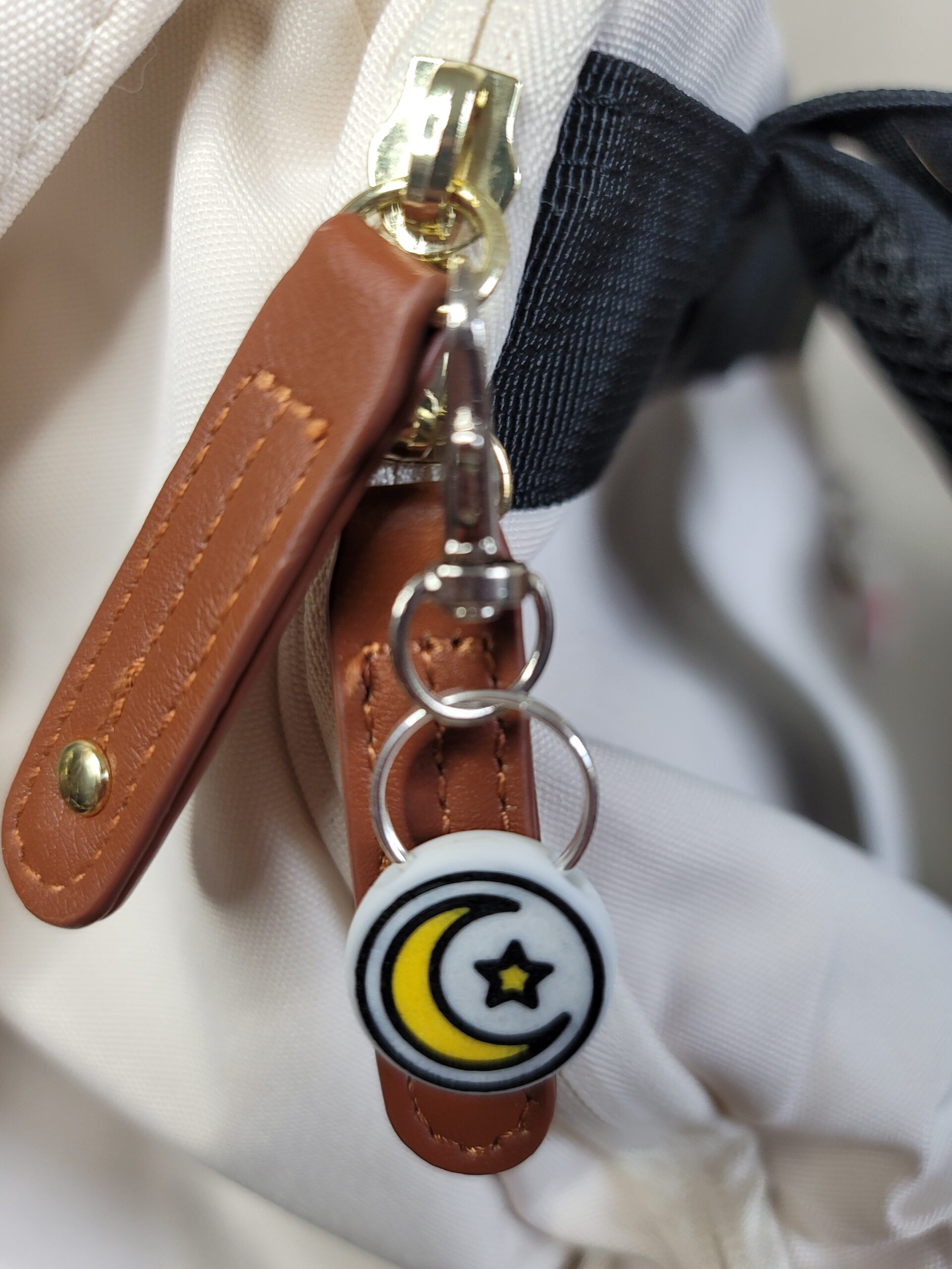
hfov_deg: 54.9
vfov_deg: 69.4
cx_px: 476
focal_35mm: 25
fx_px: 917
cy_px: 634
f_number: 1.8
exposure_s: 1/120
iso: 160
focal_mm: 7
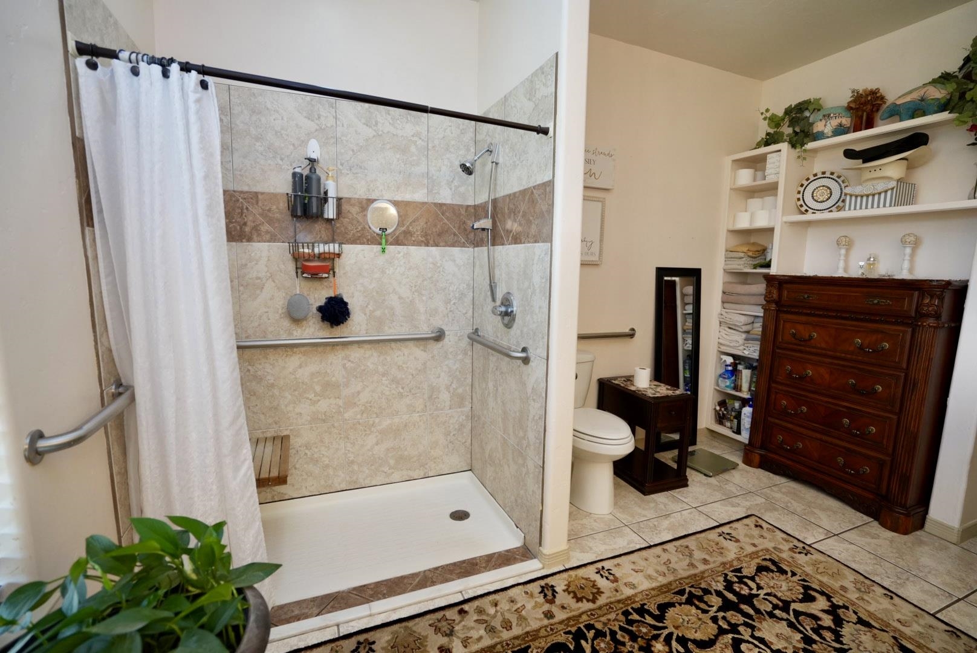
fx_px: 435
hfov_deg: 96.7
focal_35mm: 16
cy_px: 326
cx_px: 488
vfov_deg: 73.8
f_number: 4
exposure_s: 1/160
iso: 1600
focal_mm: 16
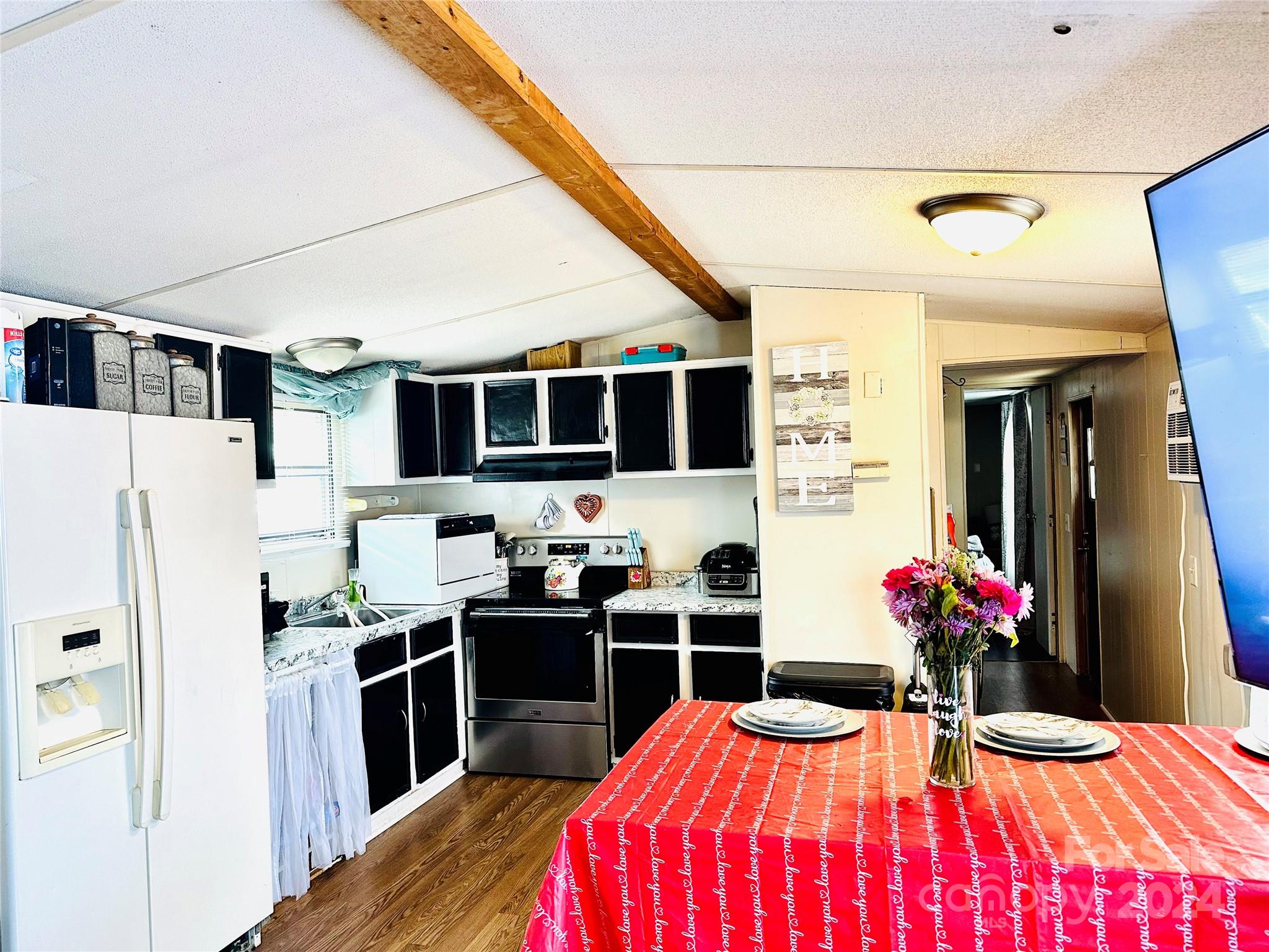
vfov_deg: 56.8
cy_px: 476
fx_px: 880
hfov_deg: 71.6
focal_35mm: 24
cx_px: 634
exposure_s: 1/60
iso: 200
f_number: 1.78
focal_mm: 6.86
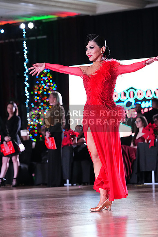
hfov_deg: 9.2
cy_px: 118
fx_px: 980
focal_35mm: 149
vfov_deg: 13.8
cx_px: 79
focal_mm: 149
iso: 10000
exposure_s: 1/400
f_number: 5
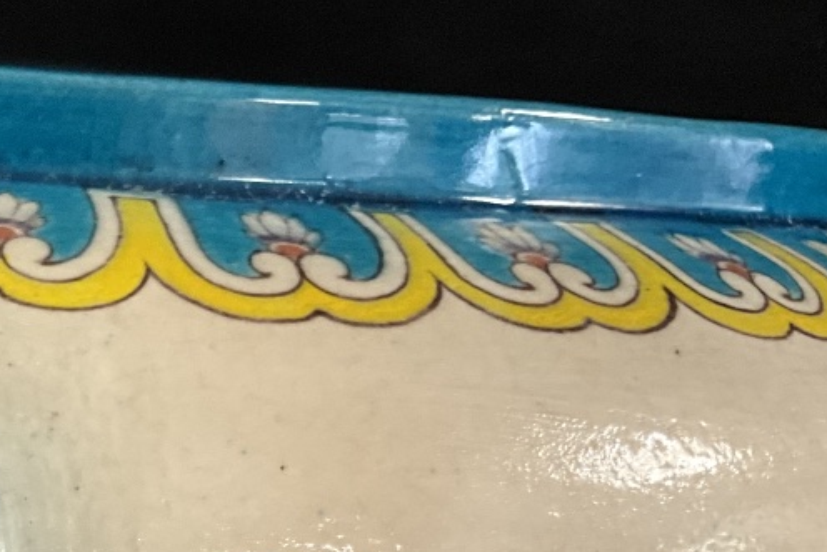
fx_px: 1677
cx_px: -147
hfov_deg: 25.1
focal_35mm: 73
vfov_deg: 17.6
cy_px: 707
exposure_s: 1/50
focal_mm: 3
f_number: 1.8
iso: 250
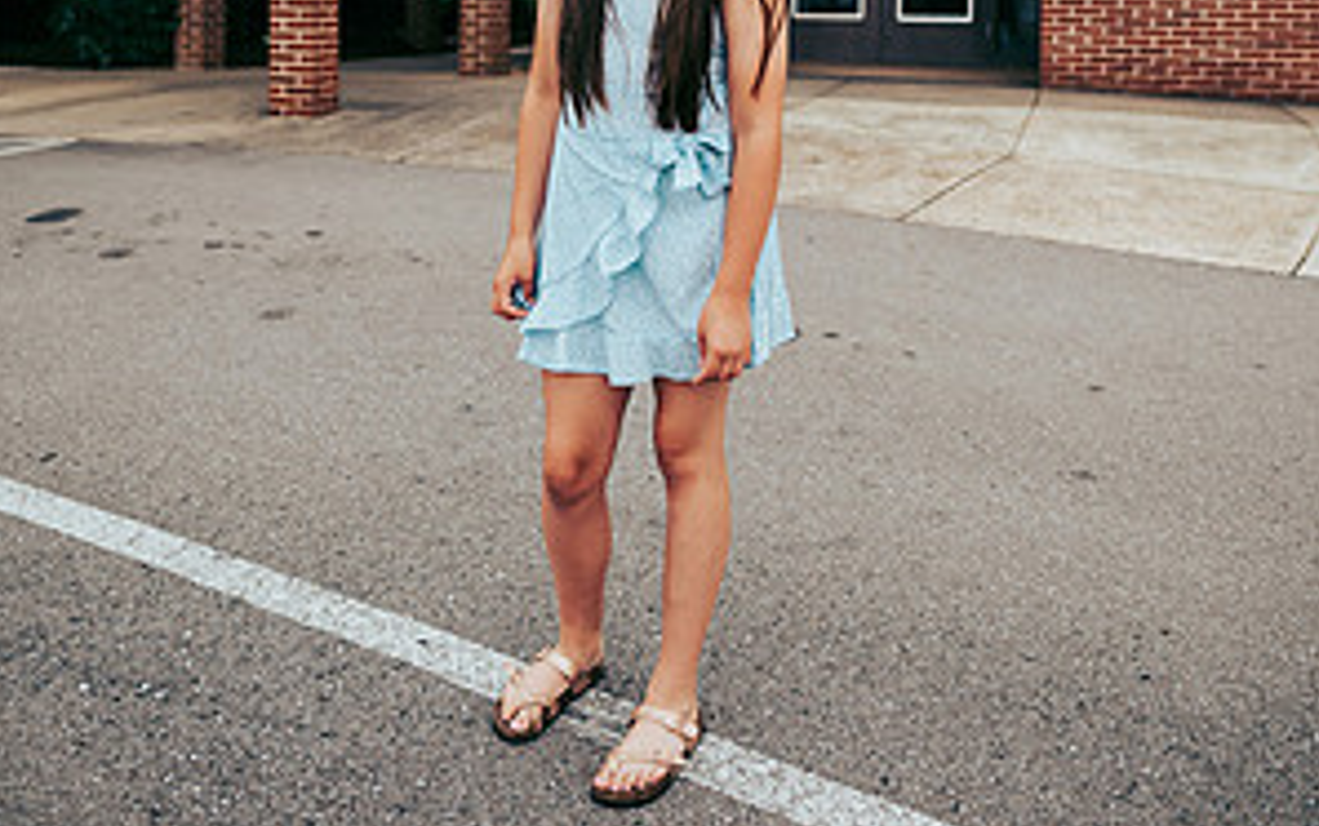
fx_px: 1331
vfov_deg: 31.6
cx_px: 657
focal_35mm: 37
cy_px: -18
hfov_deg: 52.7
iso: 250
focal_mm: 24
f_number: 2.8
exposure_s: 1/400
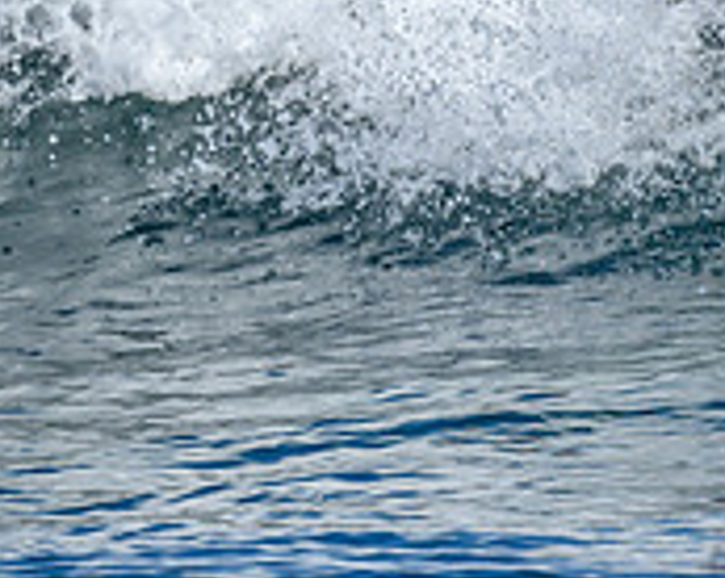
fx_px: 68521
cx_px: 875
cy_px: -247
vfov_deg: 0.5
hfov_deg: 0.6
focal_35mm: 3197
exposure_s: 1/2000
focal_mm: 800
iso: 220
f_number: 6.3
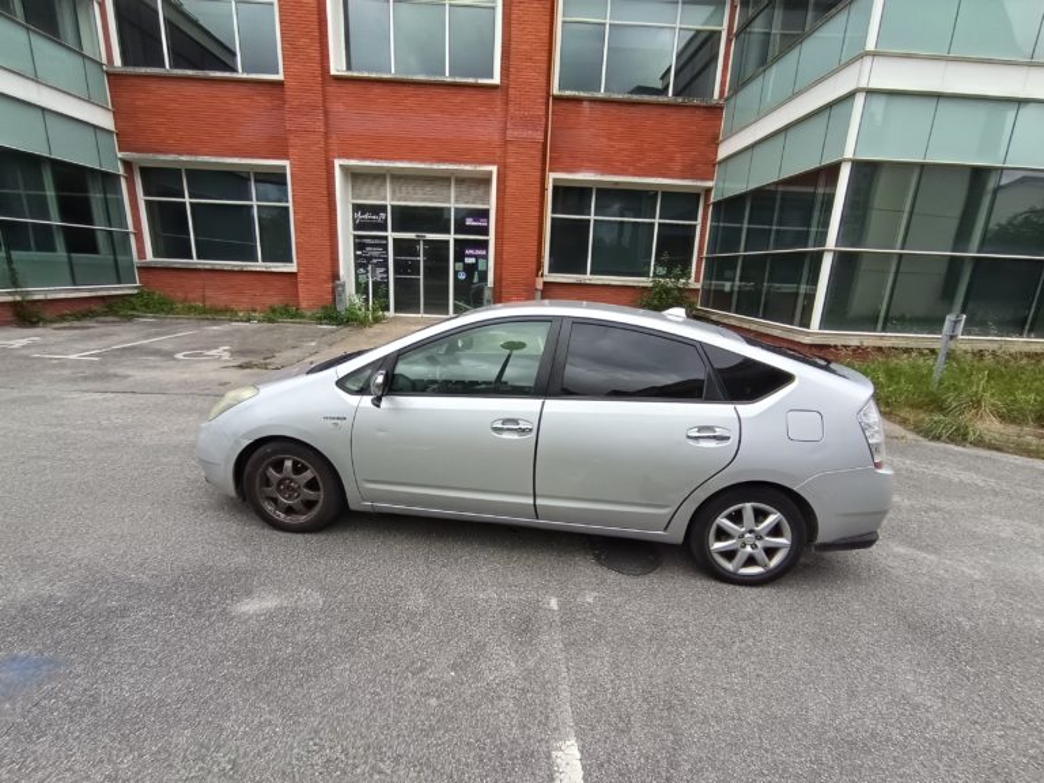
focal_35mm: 15
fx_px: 452
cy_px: 392
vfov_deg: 81.7
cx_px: 522
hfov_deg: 98.2
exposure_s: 1/463
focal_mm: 1.65
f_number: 2.2
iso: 58
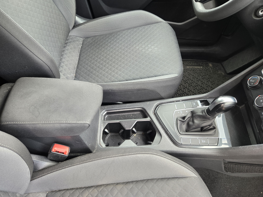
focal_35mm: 23
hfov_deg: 73.9
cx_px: 132
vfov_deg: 58.9
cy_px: 98
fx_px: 175
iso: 160
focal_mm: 5.4
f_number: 1.8
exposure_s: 1/120
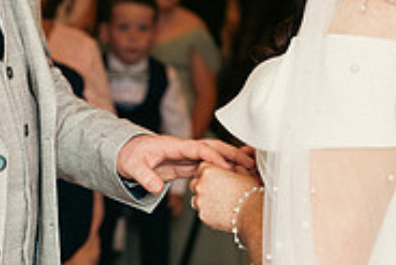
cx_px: 138
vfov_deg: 6.2
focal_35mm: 221
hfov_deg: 9.3
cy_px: 18
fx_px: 2433
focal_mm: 70
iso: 800
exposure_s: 1/160
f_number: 3.5
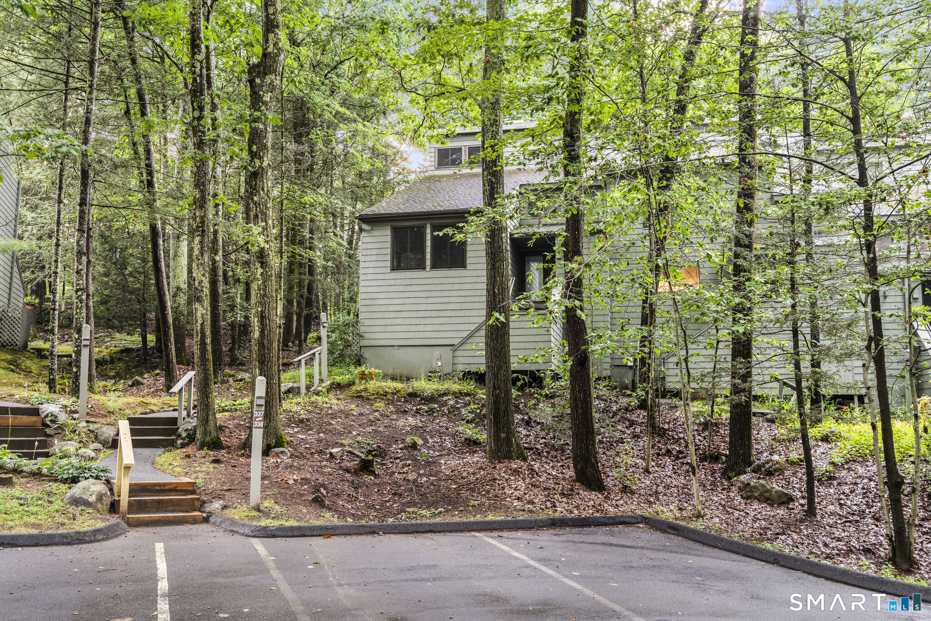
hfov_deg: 58.7
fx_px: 827
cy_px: 310
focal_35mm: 32
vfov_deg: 41.1
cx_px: 466
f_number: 8
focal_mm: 32
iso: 320
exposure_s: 4
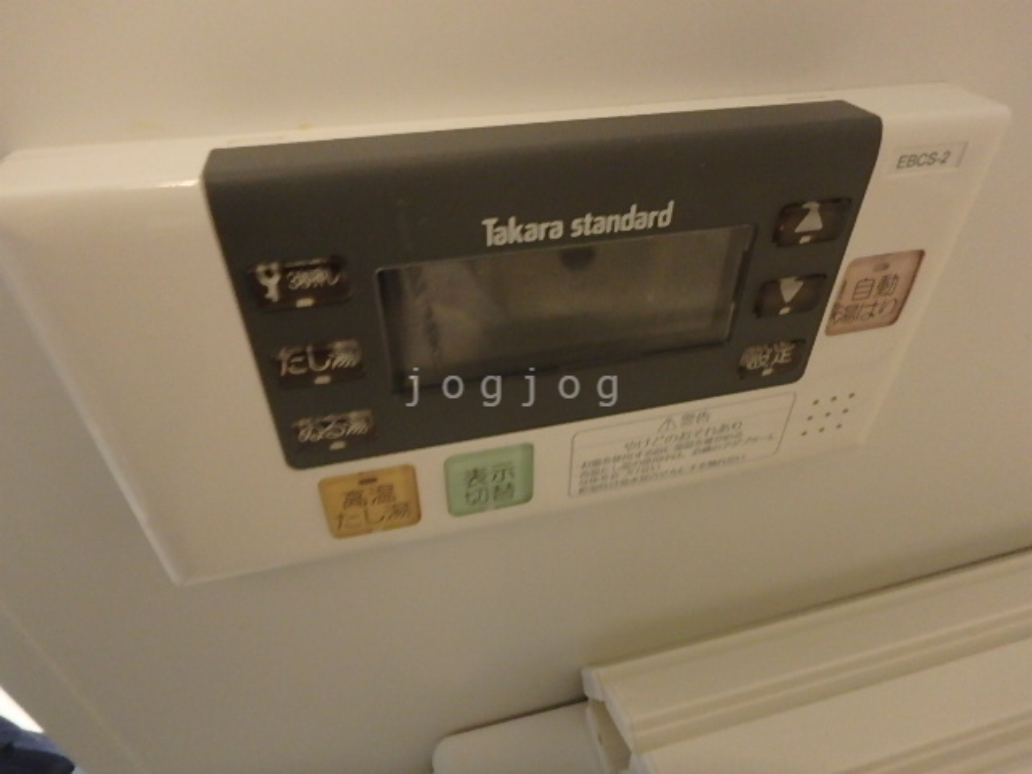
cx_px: 516
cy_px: 387
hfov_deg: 79.0
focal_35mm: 21
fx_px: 626
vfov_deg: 63.4
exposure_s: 1/15
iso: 800
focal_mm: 3.7
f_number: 3.5
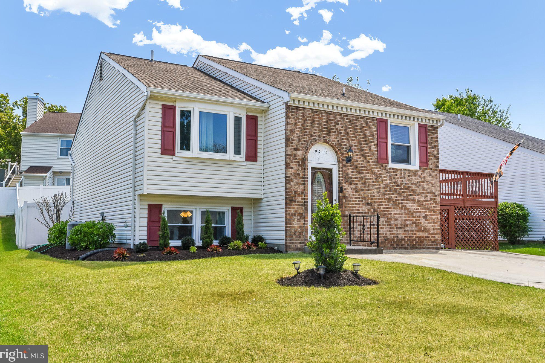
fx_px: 545
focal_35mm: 36
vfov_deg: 36.9
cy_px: 178
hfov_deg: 53.1
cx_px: 268
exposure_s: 1/1250
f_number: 8
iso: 400
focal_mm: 35
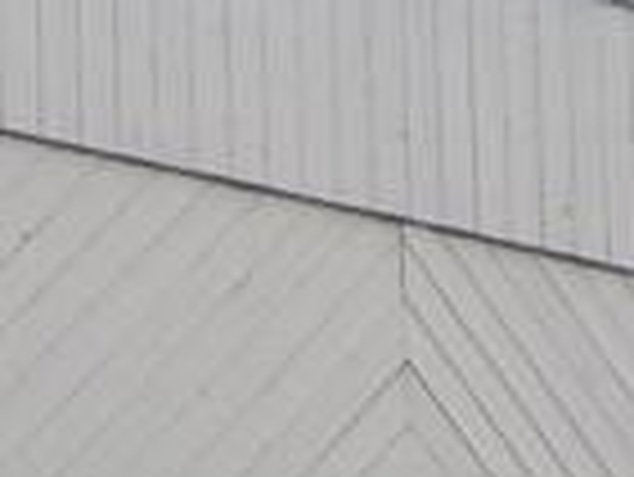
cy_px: 1260
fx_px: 3996
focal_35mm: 218
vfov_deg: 6.4
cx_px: 108
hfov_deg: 9.0
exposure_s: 1/200
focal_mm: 4.1
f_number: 3.3
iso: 125
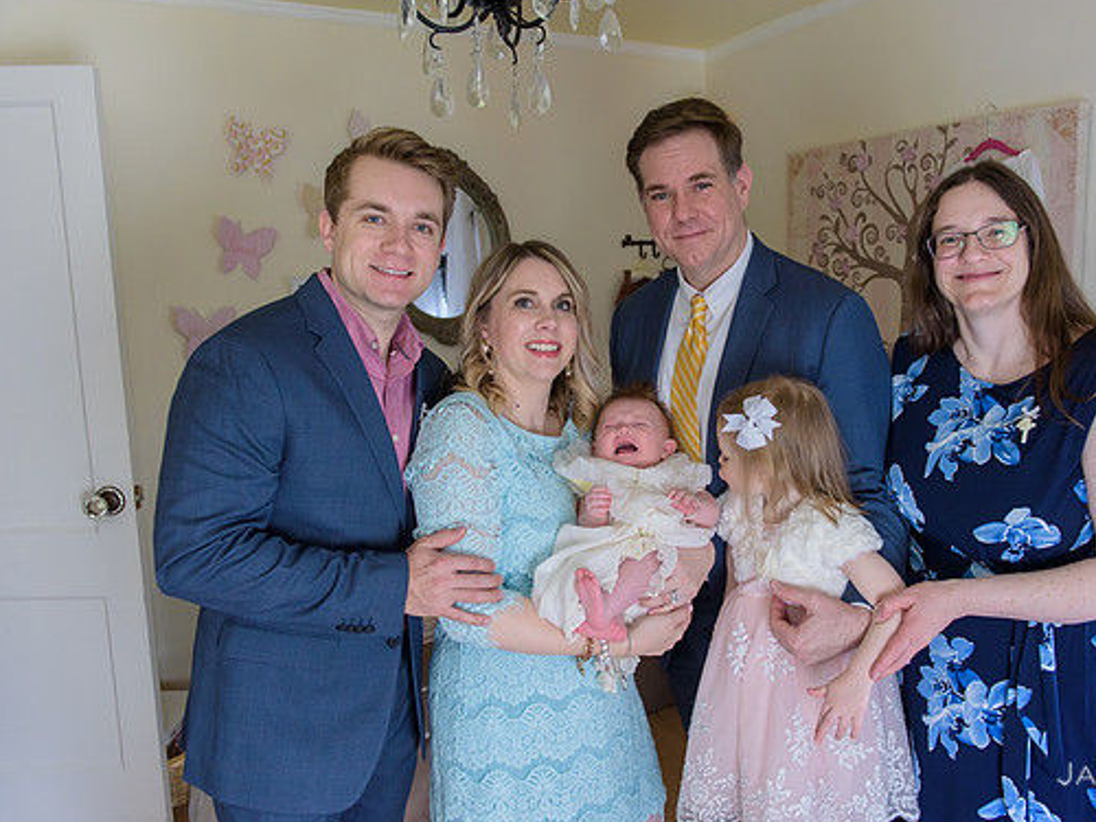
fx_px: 918
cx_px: 631
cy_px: 409
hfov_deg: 61.4
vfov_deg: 48.2
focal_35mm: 29
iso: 1600
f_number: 3.2
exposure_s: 1/125
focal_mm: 26
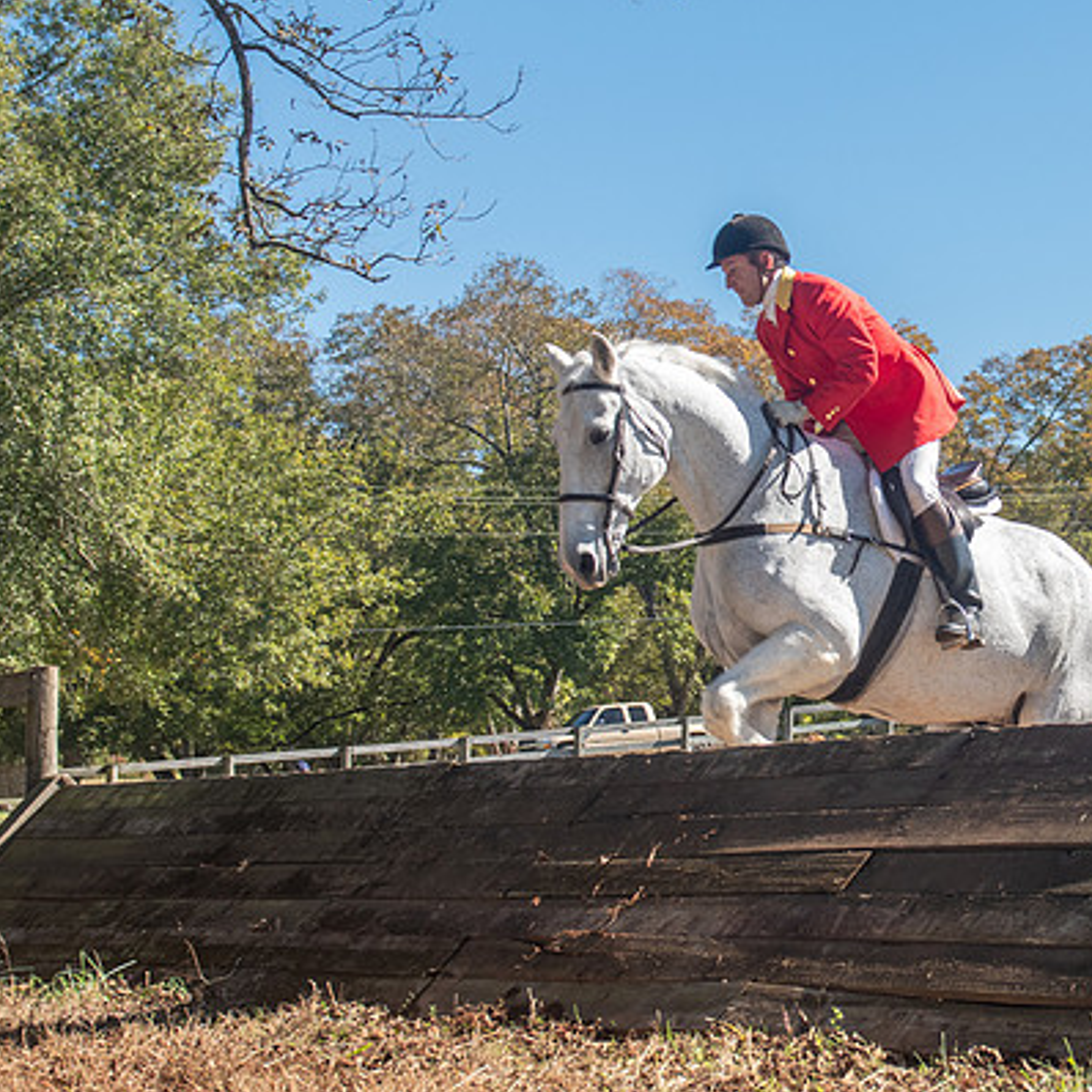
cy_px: 500
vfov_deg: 21.9
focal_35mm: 79
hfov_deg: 21.6
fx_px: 2820
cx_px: 918
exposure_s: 1/320
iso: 400
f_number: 4
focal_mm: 32
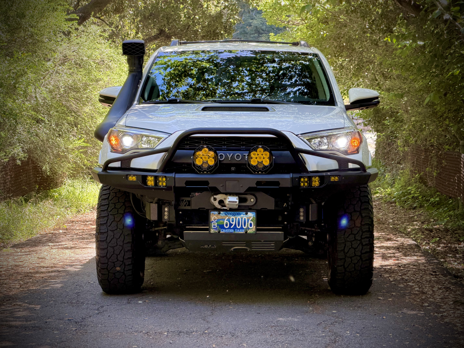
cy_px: 174
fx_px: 1340
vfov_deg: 14.8
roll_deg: +2.0
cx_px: 232
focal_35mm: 100
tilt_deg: -3.0
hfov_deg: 19.6
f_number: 2.8
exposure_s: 1/121
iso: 125
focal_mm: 16.89
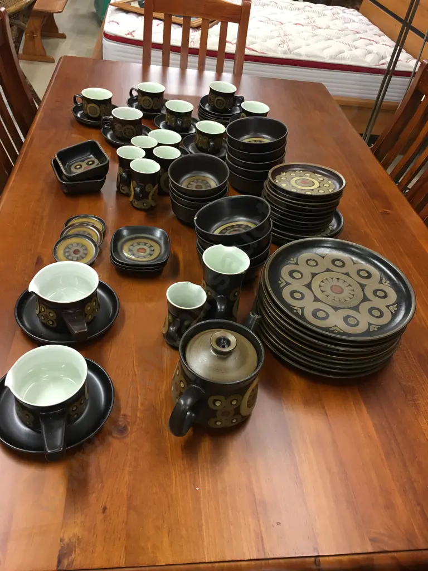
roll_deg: -10.7
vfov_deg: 61.7
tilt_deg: -39.5
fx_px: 478
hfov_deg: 48.2
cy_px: 286
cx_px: 214
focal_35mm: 29
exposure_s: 1/17
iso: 50
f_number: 2.2
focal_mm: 4.15
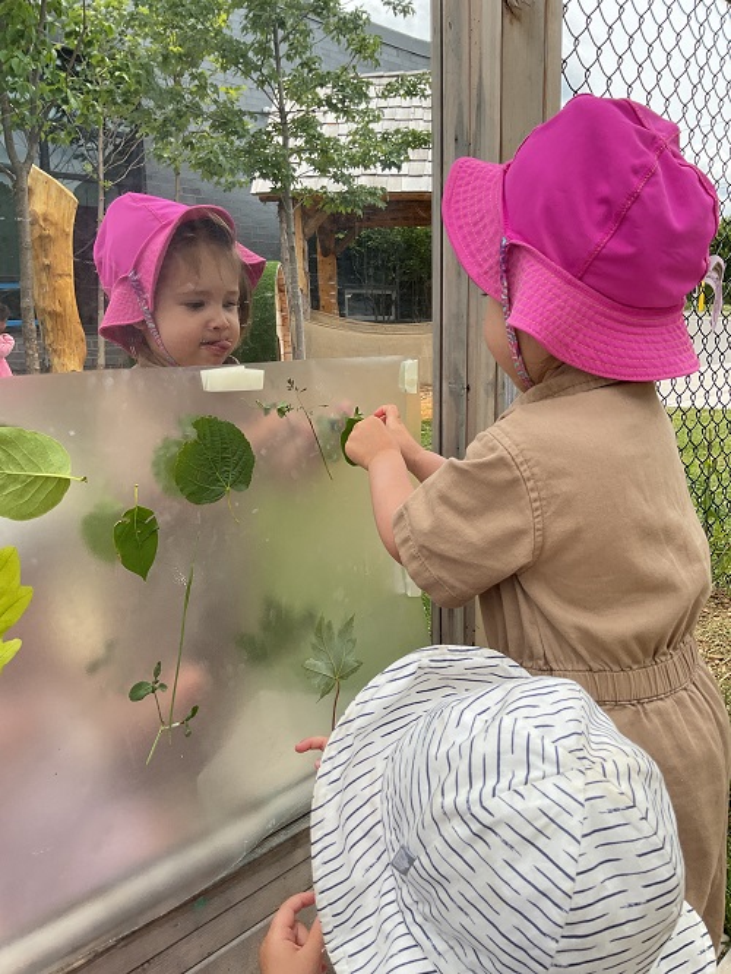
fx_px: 816
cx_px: 366
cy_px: 487
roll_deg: +1.5
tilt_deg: -12.7
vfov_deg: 61.6
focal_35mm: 29
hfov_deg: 48.3
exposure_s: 1/816
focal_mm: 3
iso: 16
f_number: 1.8
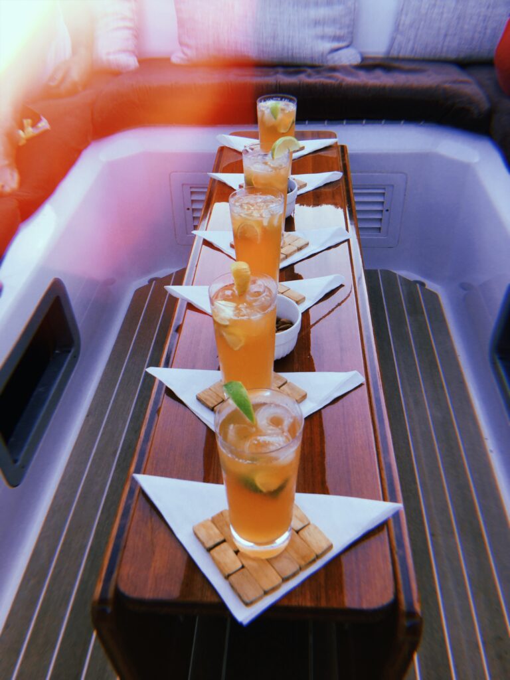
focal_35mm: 31
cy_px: 340
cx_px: 255
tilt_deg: -41.2
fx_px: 609
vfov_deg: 58.4
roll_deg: +1.0
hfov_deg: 45.4
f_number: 2.4
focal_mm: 3.3
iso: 32
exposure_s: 1/50
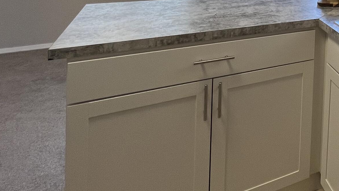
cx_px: 405
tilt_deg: -2.5
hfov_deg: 39.8
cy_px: -65
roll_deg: -3.0
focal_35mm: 36
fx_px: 324
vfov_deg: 26.9
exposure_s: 1/120
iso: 64
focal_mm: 1.57
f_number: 1.8
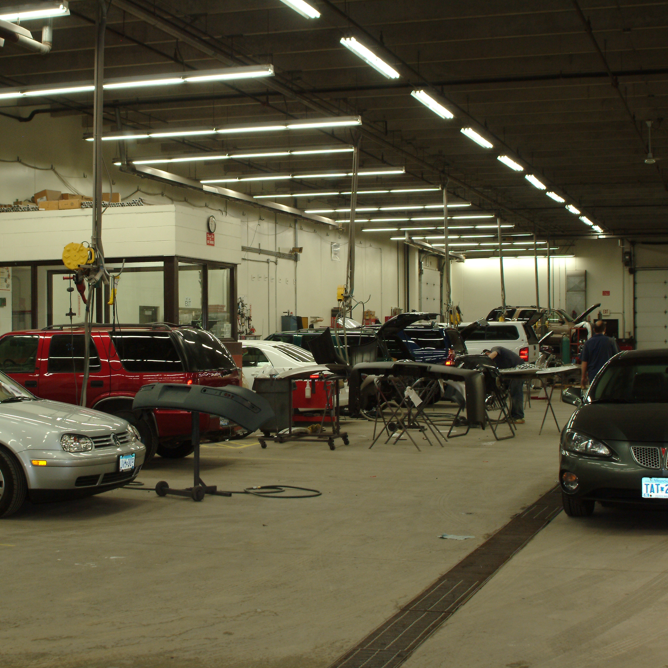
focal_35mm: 54
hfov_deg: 31.6
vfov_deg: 31.6
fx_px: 1179
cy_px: 335
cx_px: 271
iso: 400
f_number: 8
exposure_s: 1/20
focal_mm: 28
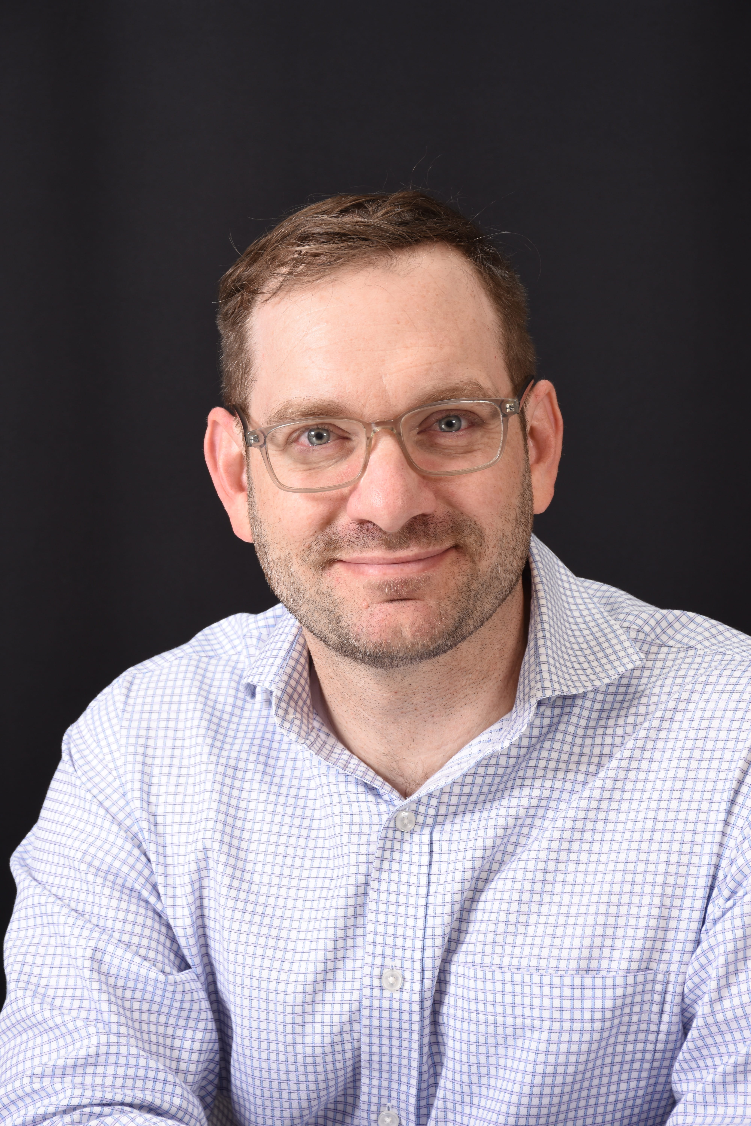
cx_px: 376
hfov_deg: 13.0
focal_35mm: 105
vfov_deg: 19.5
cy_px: 563
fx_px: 3285
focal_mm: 70
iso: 125
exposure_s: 1/80
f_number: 9
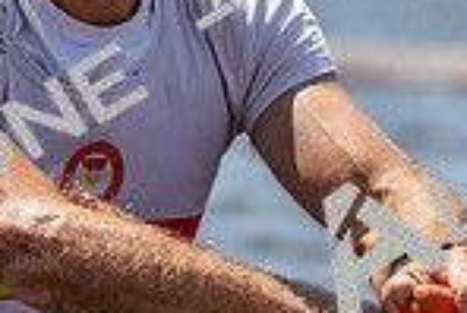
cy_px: 33
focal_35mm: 1147
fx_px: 14893
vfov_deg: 1.2
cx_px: 54
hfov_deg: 1.8
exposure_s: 1/2000
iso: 250
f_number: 5.6
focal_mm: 293
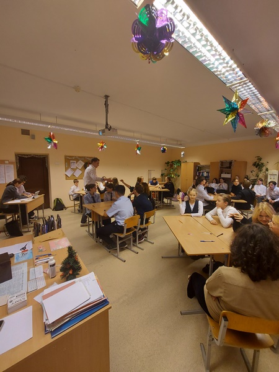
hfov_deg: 89.9
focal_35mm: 13
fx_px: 140
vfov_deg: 106.2
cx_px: 140
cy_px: 186
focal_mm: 1.74
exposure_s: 1/50
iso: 100
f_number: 2.2
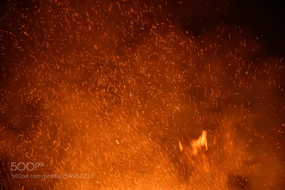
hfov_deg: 20.6
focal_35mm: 99
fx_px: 784
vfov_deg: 13.8
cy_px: 95
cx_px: 142
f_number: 5
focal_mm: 66
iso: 5000
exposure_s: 1/60
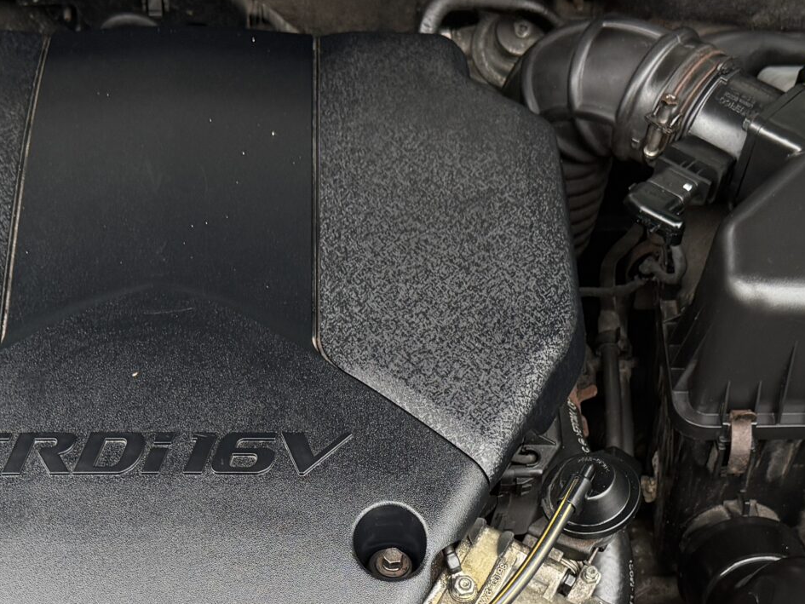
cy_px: 566
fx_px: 1512
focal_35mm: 65
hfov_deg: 29.7
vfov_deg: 22.0
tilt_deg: -49.6
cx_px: 325
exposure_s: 1/153
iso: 160
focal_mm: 6.76
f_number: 1.78
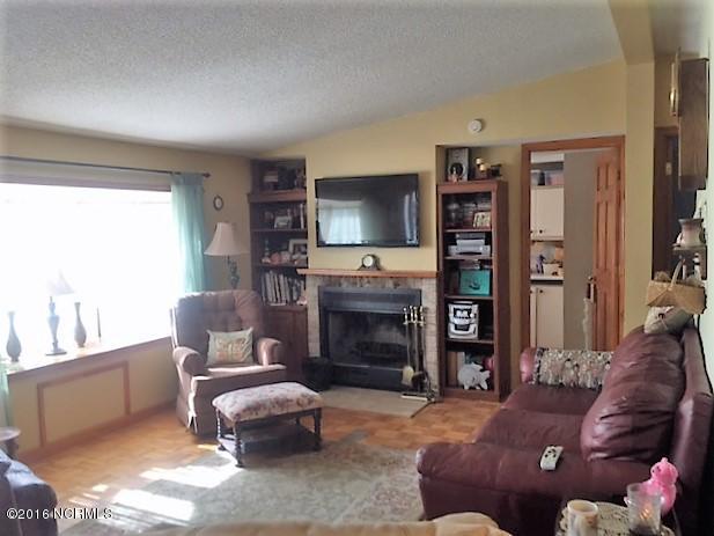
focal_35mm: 29
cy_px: 268
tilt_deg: -3.7
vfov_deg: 48.2
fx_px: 598
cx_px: 357
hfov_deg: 61.7
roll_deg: +2.1
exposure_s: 1/40
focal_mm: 4.15
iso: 32
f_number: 2.2
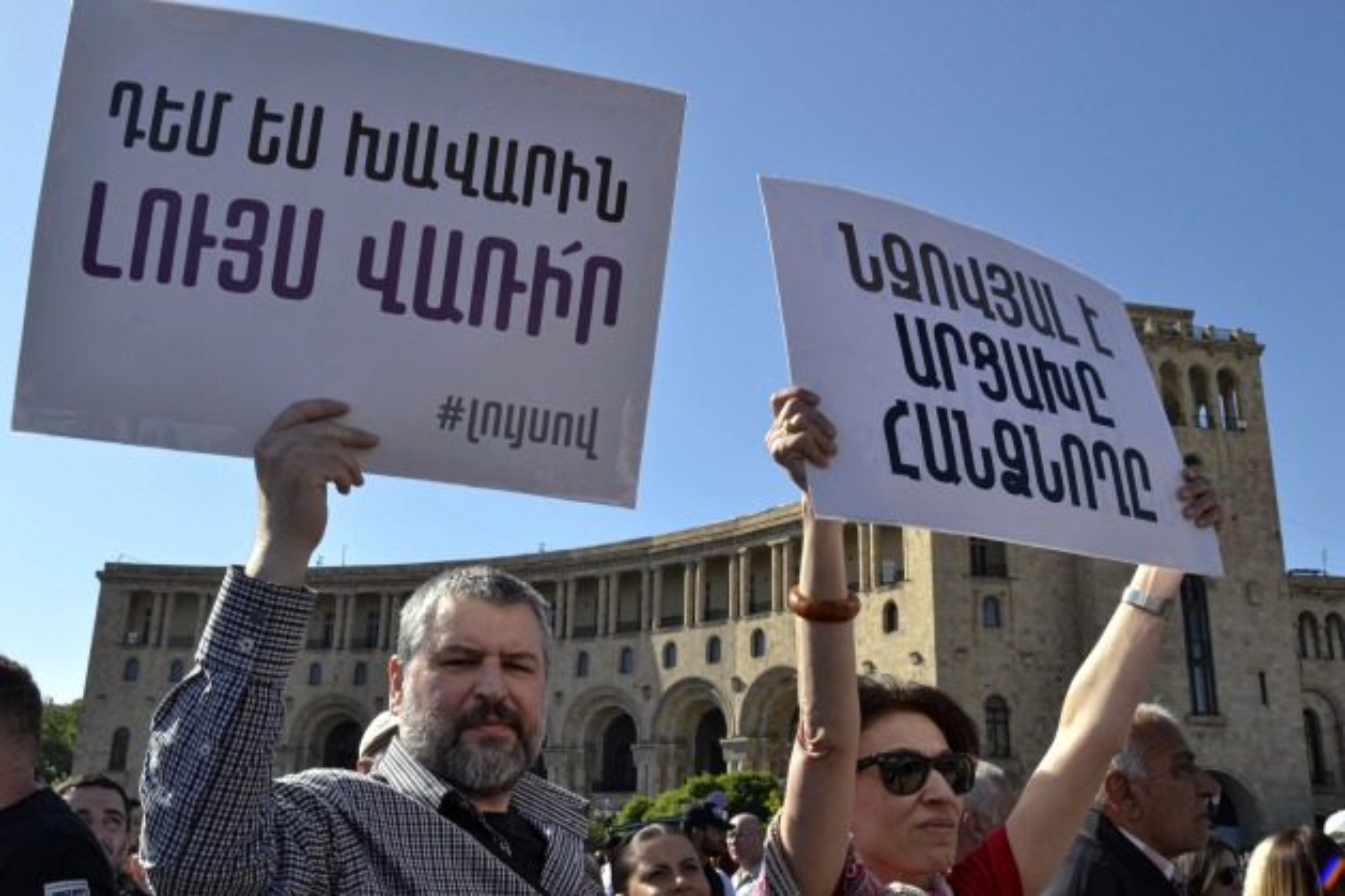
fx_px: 1289
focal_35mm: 34
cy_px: 448
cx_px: 672
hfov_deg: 55.1
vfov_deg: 38.3
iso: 200
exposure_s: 1/125
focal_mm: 23
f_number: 14
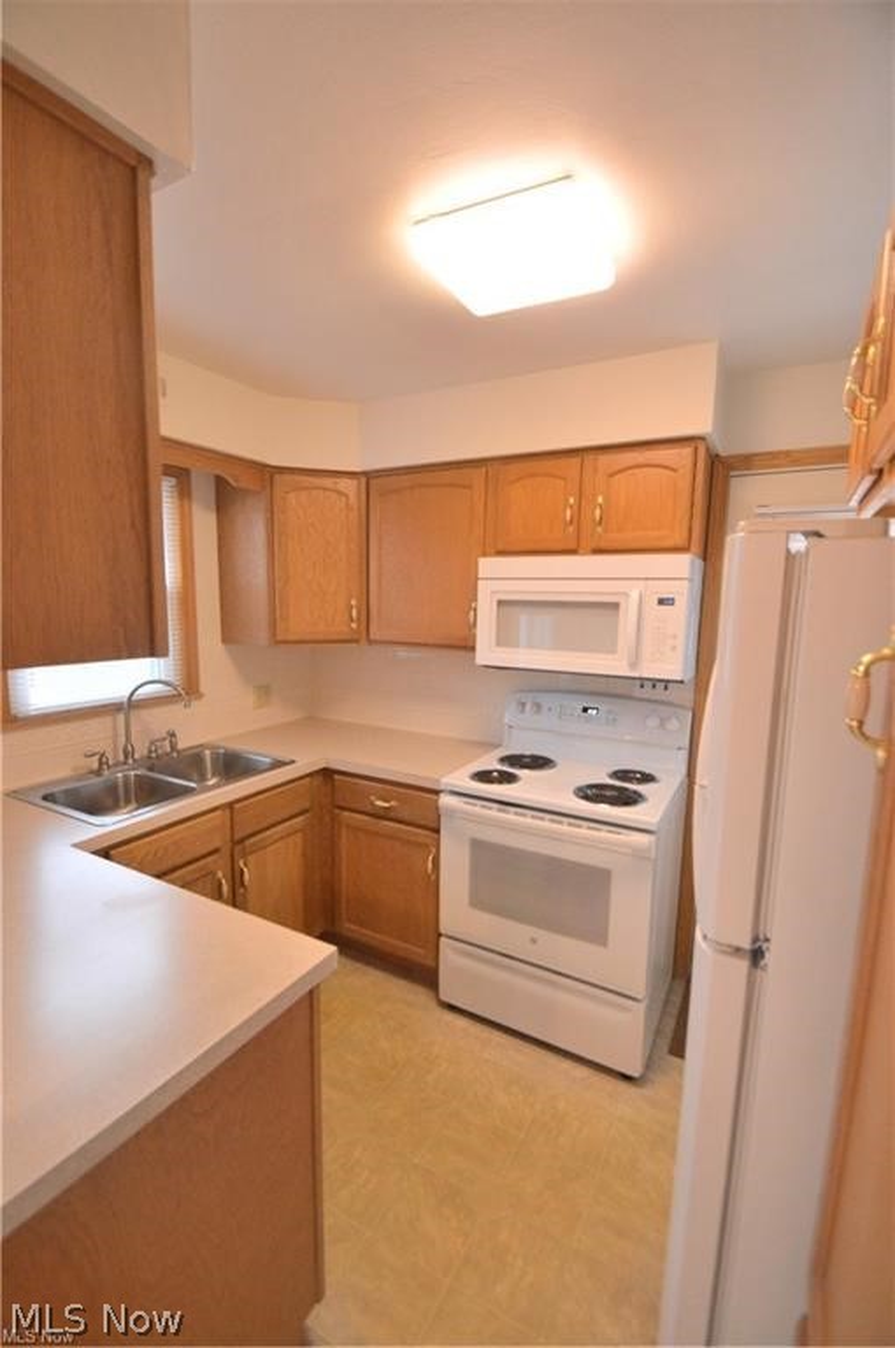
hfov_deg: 77.2
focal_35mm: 15
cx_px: 448
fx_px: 561
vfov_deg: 100.5
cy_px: 674
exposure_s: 1/60
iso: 1400
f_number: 3.5
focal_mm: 10
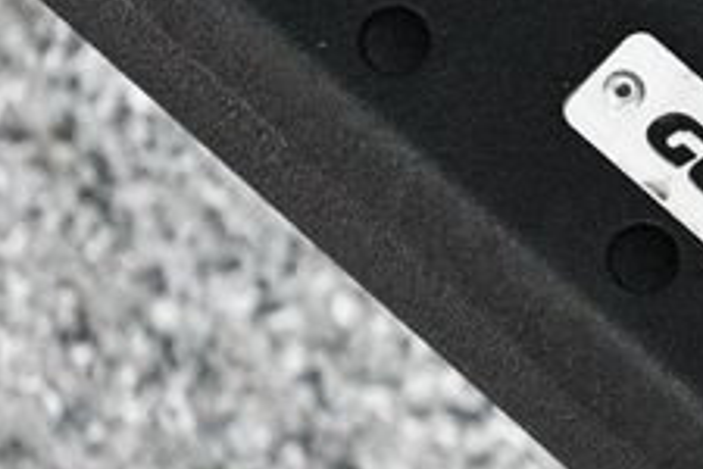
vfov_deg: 7.0
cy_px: 238
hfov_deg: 10.3
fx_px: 3827
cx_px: 847
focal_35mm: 196
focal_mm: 46
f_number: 5.3
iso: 4000
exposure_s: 1/60
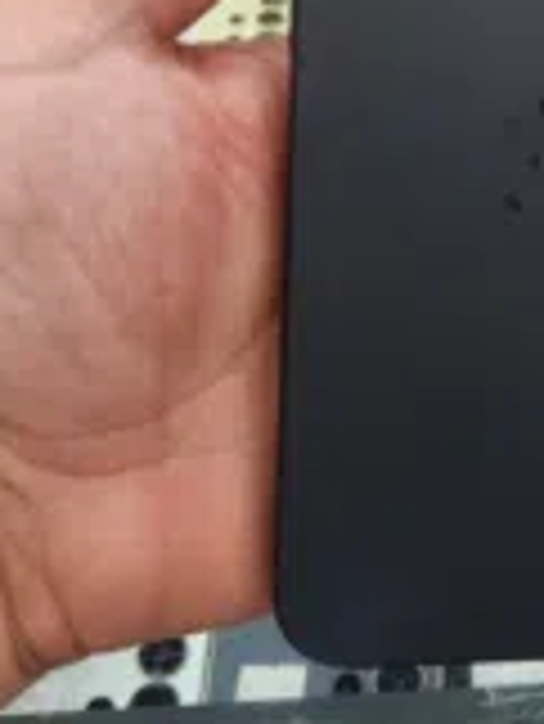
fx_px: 1193
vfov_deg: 32.7
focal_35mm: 57
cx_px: 584
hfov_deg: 24.2
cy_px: 135
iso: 80
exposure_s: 1/180
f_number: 1.8
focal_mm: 5.4
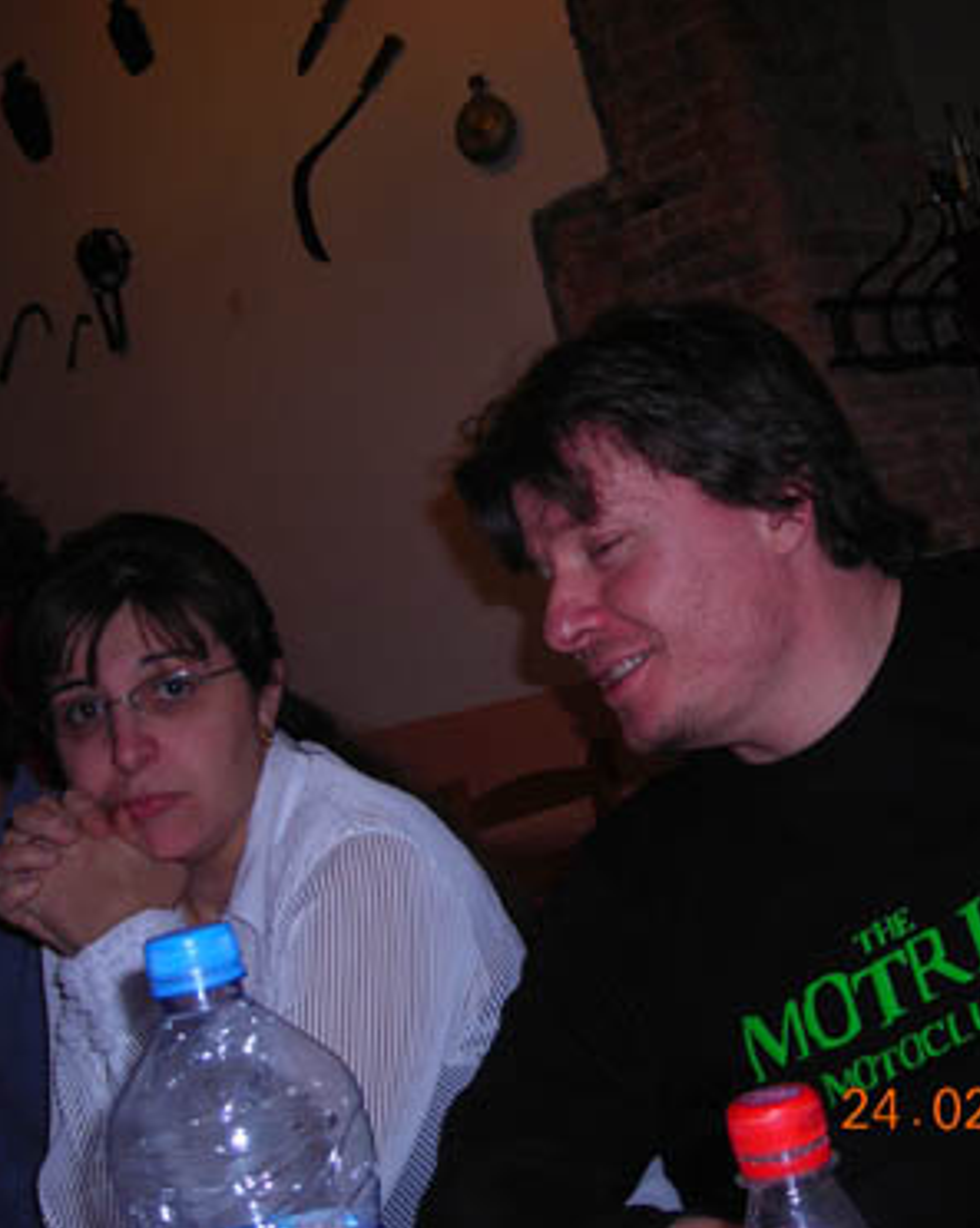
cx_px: 603
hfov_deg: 28.0
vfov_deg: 34.8
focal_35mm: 54
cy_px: 617
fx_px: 1961
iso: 50
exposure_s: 1/60.1
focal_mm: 6.8
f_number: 3.3
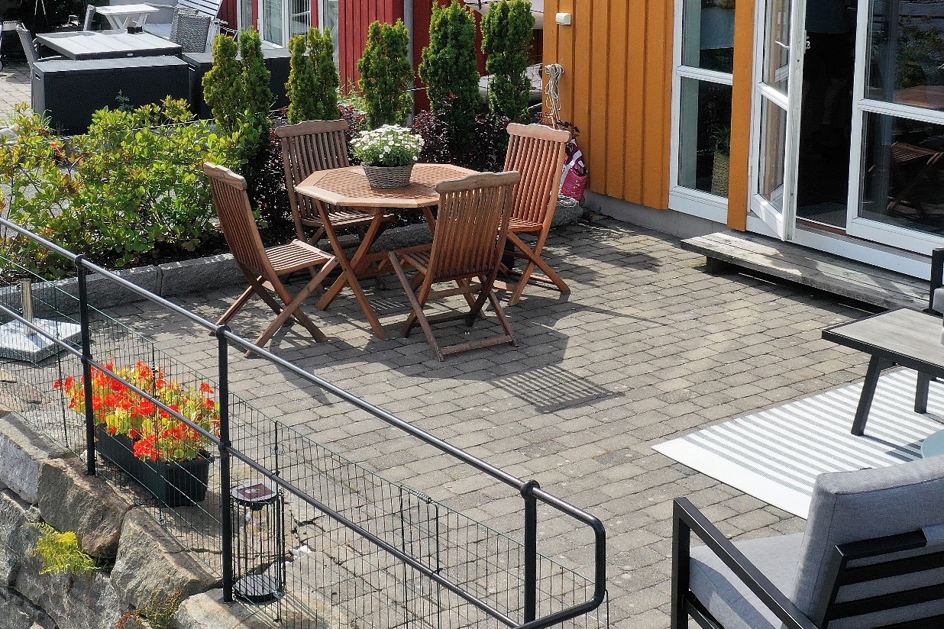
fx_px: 1626
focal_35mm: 62
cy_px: 174
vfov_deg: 21.8
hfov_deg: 32.4
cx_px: 454
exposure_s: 1/400
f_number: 5.6
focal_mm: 10.26
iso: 100
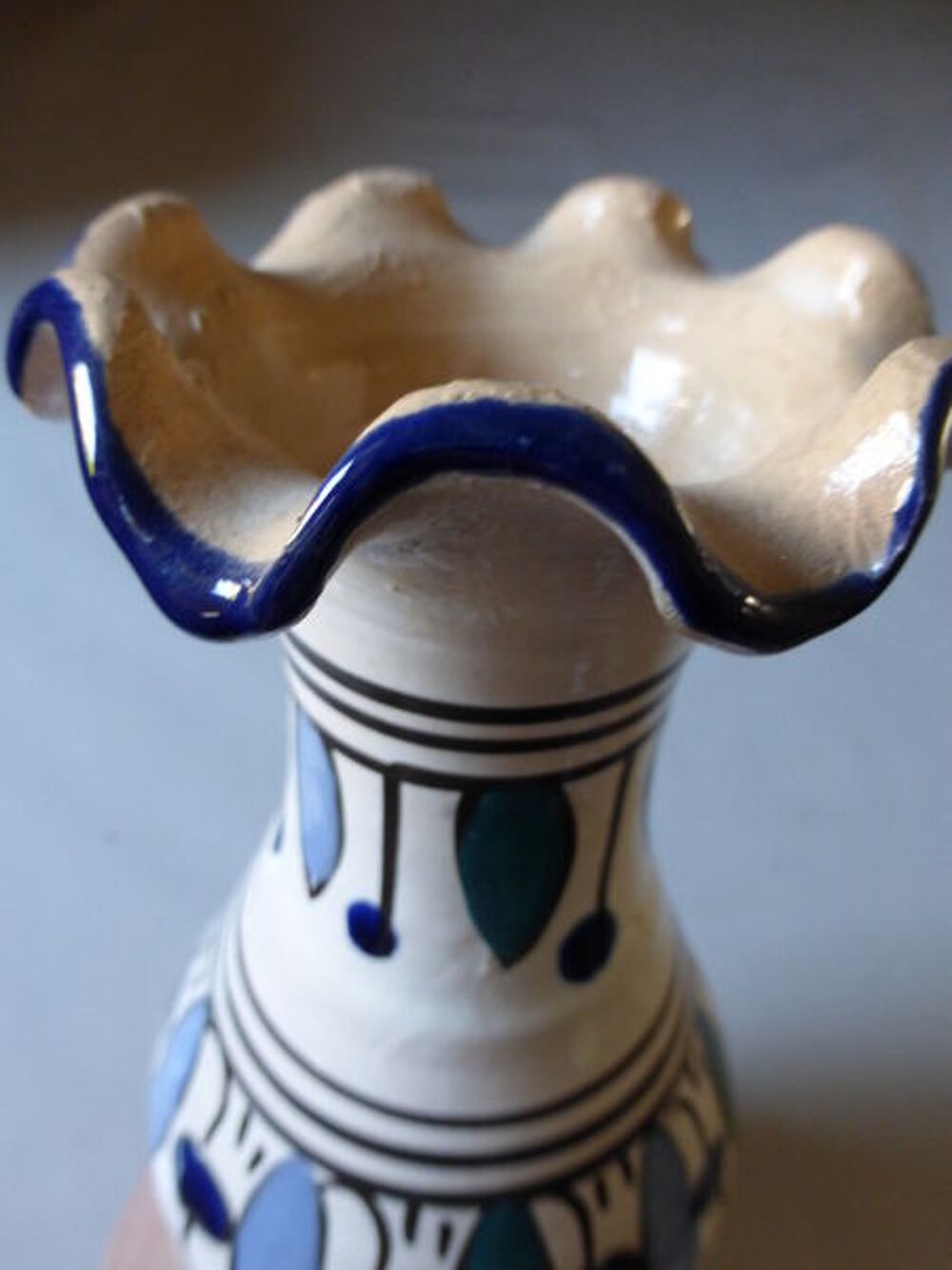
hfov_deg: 54.9
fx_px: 917
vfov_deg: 69.4
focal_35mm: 25
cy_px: 635
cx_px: 476
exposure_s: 1/30
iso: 400
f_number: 3.3
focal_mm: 4.3
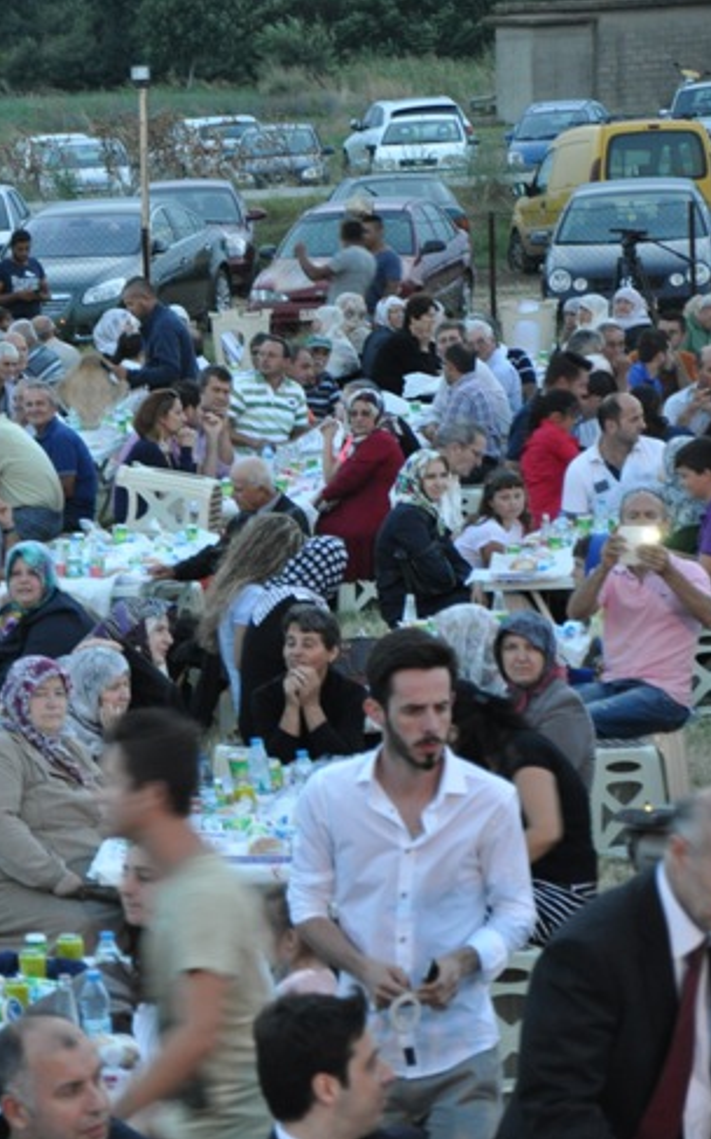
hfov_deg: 6.6
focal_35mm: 197
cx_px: -82
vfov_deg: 10.7
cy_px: 568
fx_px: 6106
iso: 800
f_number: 5.6
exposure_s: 1/30
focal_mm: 85
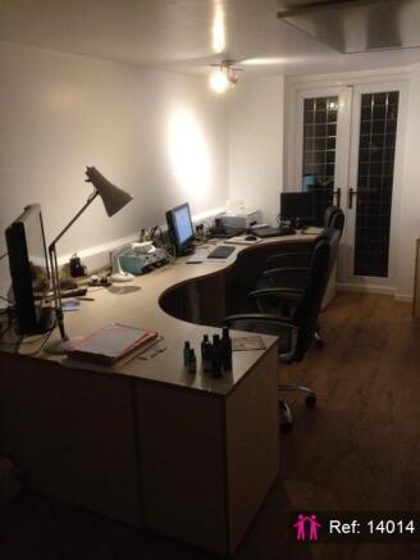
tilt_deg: -15.8
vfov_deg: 55.3
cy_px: 280
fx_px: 534
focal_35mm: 33
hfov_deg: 43.0
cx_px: 210
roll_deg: +2.5
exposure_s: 1/15
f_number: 2.4
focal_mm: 4.12
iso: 400
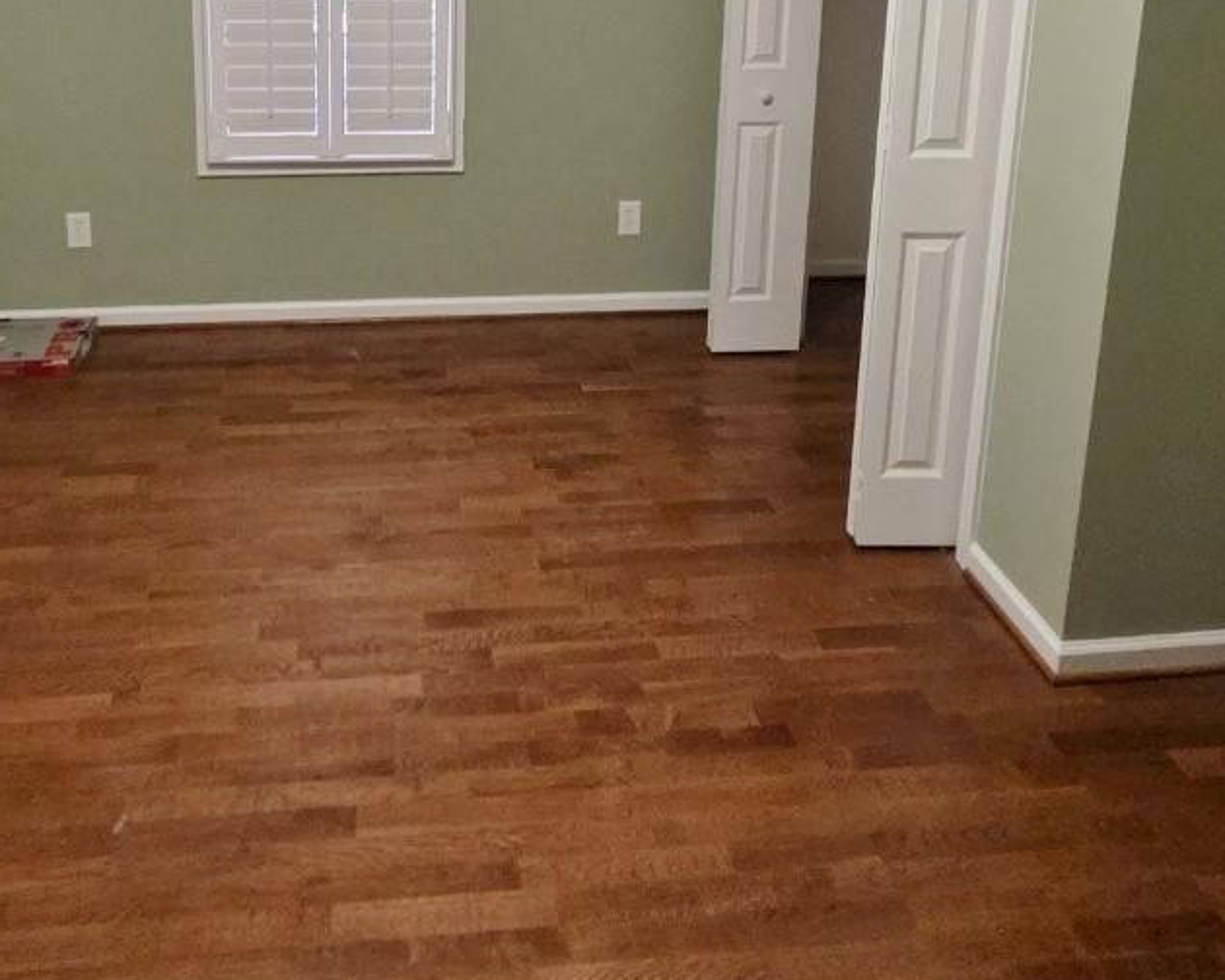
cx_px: 449
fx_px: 1051
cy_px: 64
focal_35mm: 29
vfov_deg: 44.6
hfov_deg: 59.6
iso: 800
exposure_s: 1/60
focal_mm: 2.2
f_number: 1.9
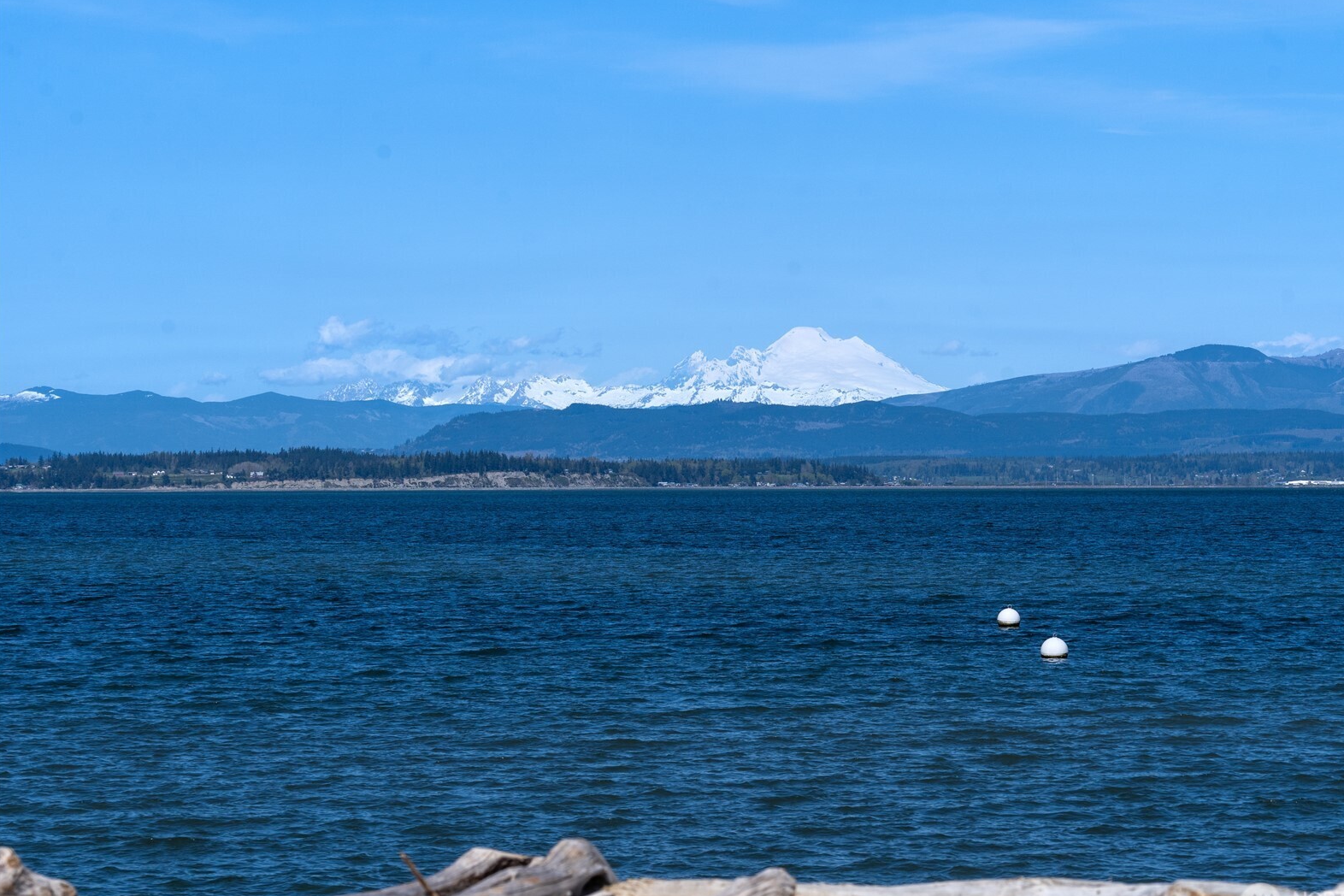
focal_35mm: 122
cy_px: 454
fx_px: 4554
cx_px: 722
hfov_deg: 16.8
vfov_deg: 11.2
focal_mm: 113
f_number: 9
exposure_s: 1/1600
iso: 320
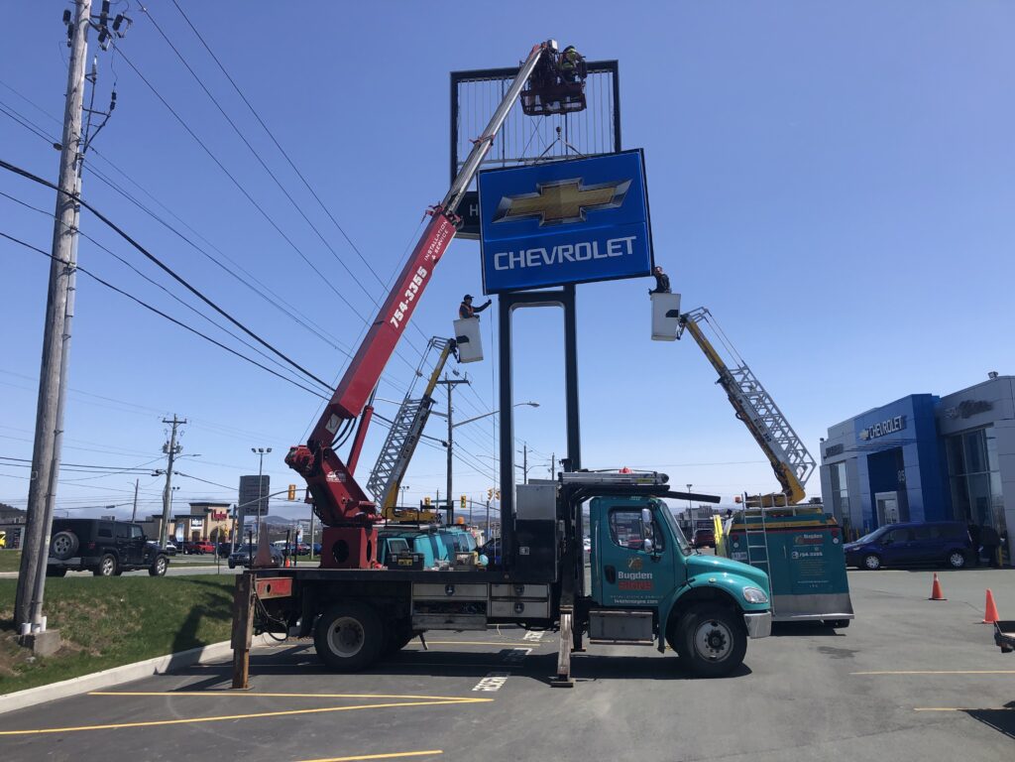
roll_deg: +0.0
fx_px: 821
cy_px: 381
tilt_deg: +10.9
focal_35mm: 28
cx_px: 508
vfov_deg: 49.7
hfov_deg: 63.4
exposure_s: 1/2667
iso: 20
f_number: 1.8
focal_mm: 3.99
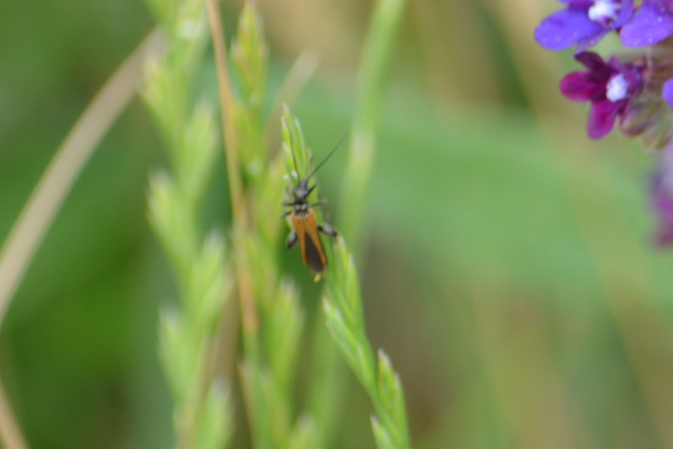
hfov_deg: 4.6
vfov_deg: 3.1
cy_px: 224
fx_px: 8412
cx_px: 336
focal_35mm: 450
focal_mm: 300
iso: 360
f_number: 8
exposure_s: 1/125
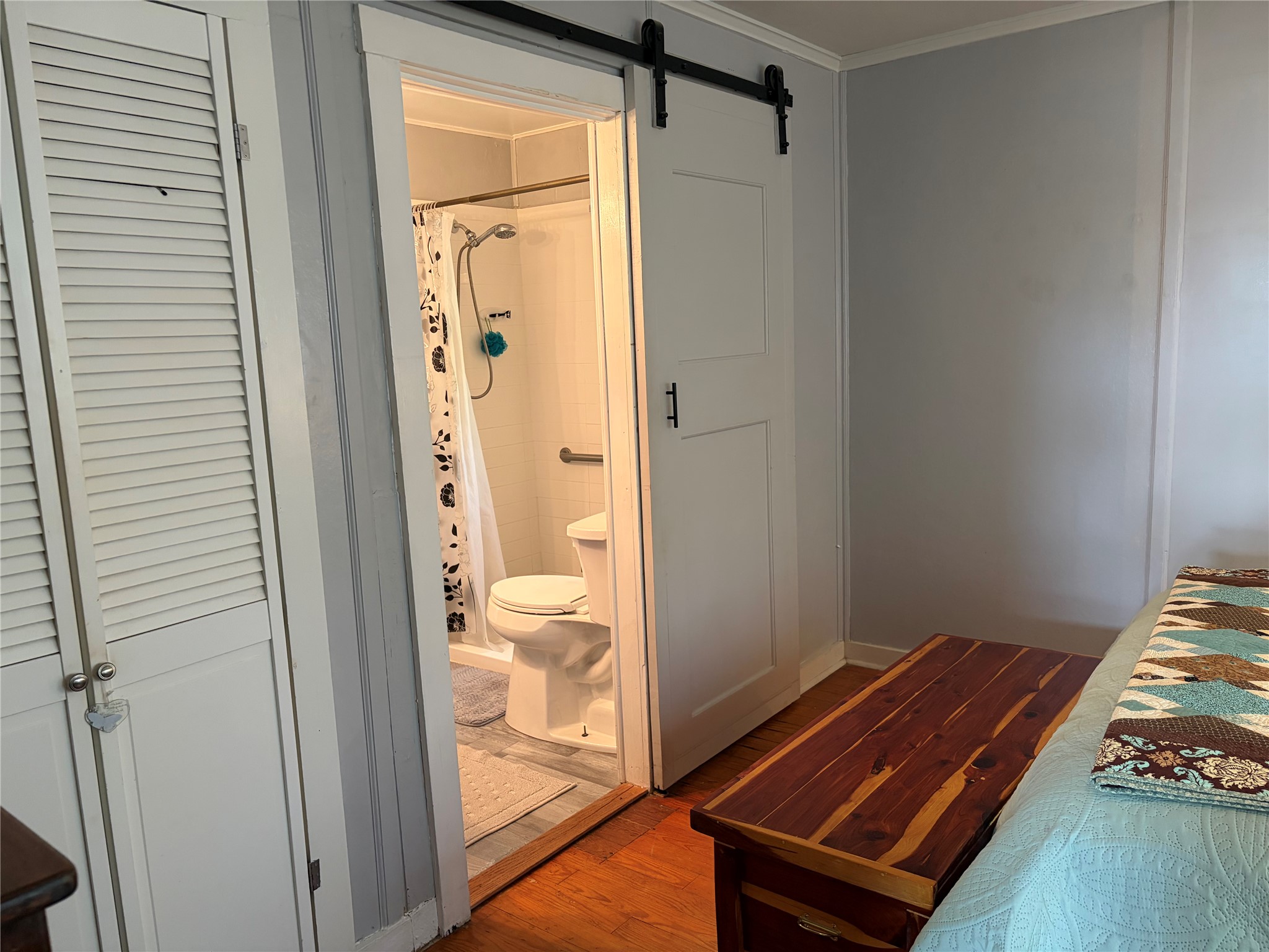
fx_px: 953
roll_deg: +3.6
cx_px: 634
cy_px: 476
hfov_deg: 67.3
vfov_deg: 53.1
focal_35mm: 26
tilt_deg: -8.2
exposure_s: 1/60
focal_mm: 5.96
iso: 250
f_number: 1.6
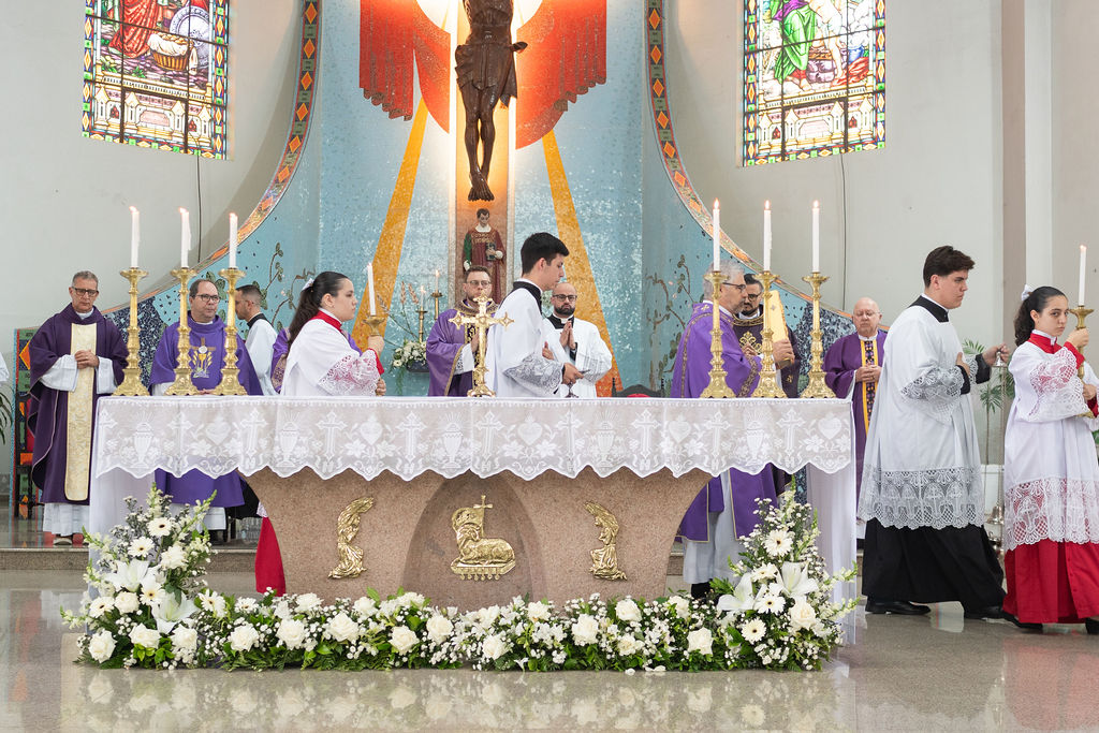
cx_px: 550
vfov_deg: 26.0
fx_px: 1588
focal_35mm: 52
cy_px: 366
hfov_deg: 38.2
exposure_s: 1/160
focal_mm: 35
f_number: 2.8
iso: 640
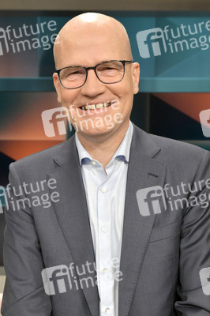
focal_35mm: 48
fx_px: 421
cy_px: 158
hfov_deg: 28.0
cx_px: 105
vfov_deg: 41.1
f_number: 6.3
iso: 2500
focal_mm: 48
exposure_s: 1/200
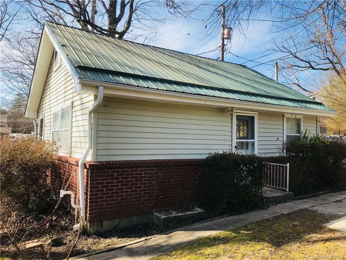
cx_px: 173
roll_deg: -1.5
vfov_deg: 49.7
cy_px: 130
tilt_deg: +3.7
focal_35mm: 28
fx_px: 280
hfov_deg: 63.4
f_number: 1.8
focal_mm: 3.99
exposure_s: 1/1244
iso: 20
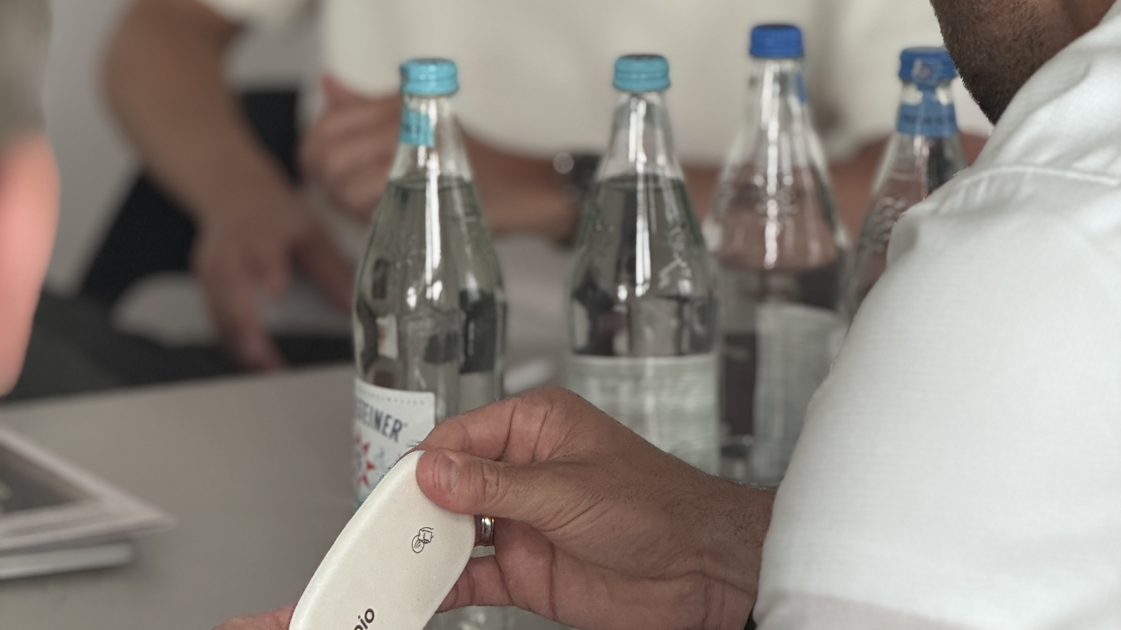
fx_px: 5202
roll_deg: -0.3
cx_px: 561
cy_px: 278
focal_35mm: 175
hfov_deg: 12.3
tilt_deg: -13.1
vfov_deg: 6.9
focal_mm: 15.66
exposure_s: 1/121
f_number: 2.8
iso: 125
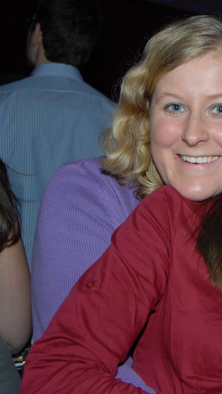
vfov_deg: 27.9
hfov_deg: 15.7
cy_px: 199
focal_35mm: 76
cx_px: 214
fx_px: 794
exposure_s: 1/4
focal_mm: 32
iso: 400
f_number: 5.6
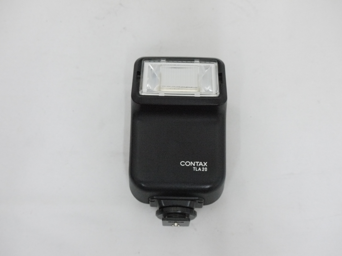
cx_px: 171
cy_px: 128
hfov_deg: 56.8
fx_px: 316
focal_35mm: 32
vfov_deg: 44.2
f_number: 5.6
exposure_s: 1/160
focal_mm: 16
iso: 1600
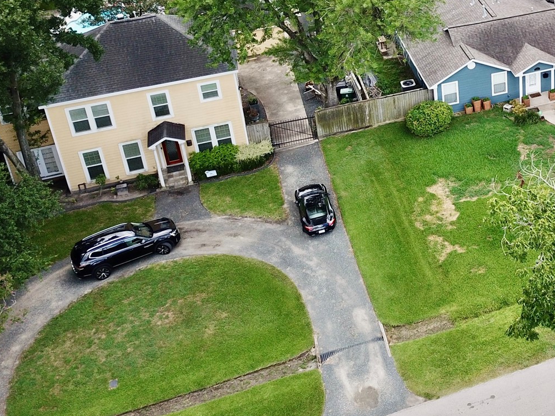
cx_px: 560
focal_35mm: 53
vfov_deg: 26.4
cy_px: 26
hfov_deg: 33.0
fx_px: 850
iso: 100
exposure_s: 1/322
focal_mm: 4.73
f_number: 2.2
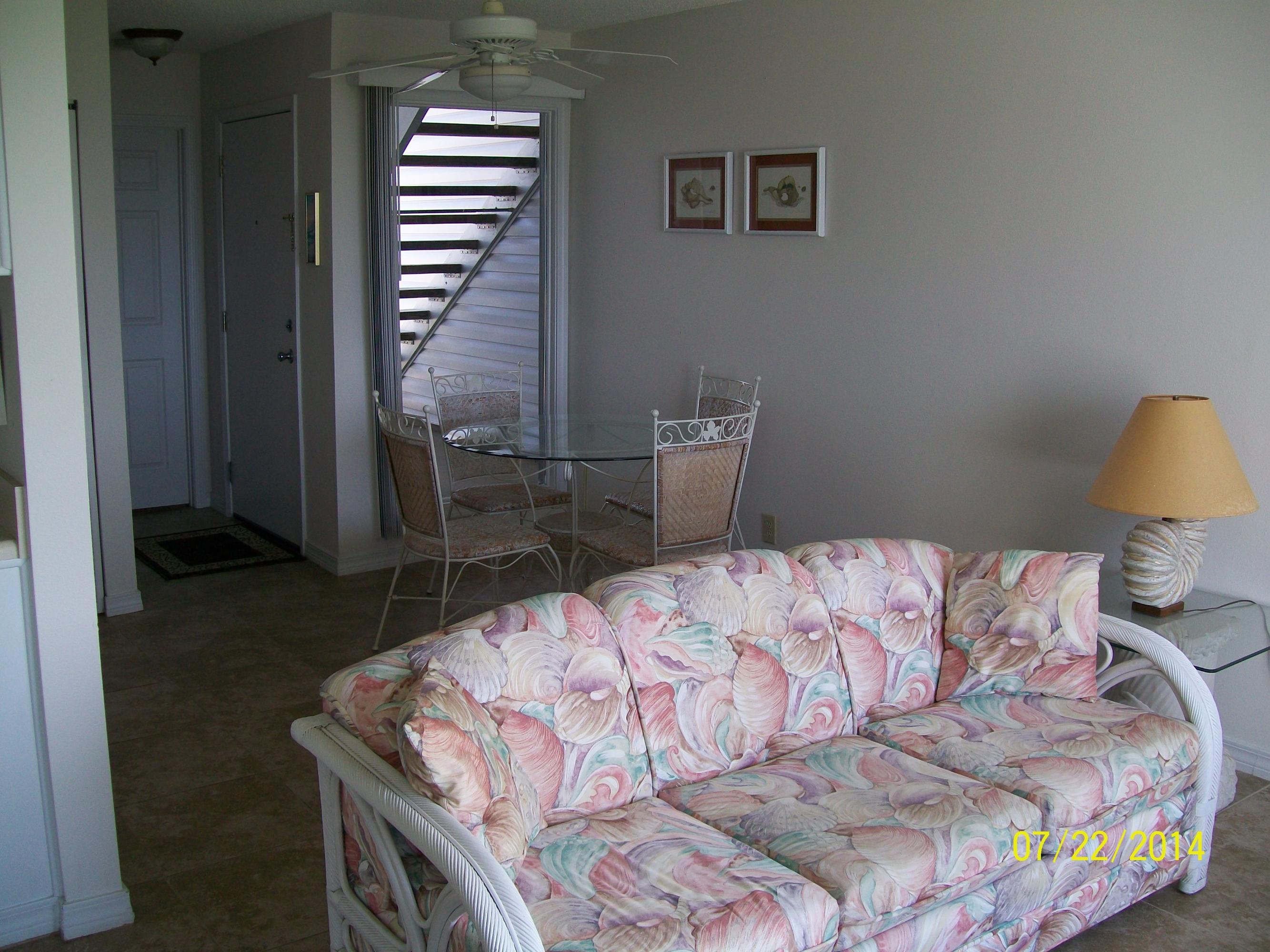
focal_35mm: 34
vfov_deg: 41.8
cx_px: 635
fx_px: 1247
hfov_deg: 54.0
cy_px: 476
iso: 64
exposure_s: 1/80
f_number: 2.7
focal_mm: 6.1
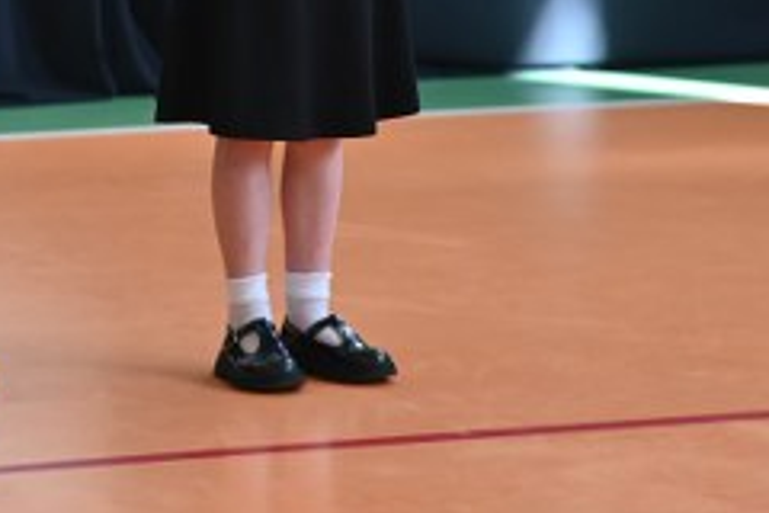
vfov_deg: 4.5
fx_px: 6536
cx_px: 8
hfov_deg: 6.7
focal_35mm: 306
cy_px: -269
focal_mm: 85
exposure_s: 1/125
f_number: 2.8
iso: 800
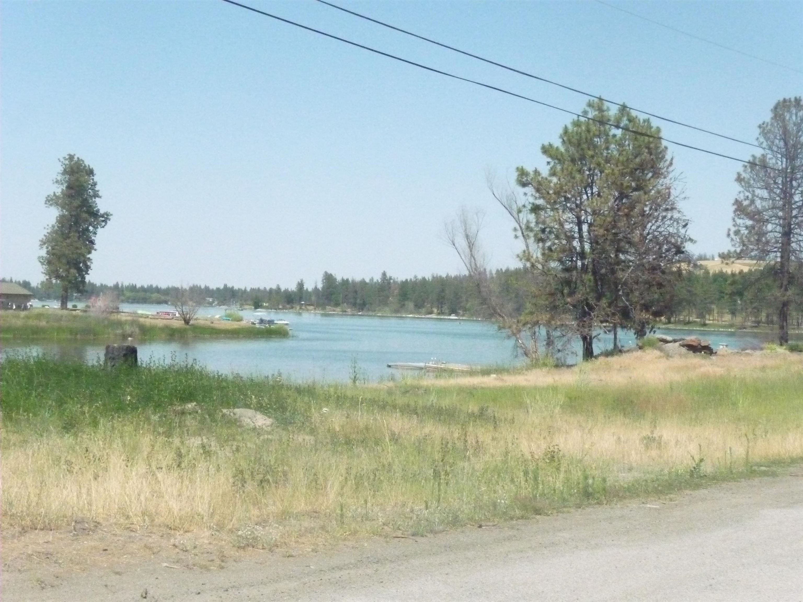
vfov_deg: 23.7
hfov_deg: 31.2
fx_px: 1438
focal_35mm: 62
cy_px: 301
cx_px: 402
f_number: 10
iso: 1600
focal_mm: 10.5
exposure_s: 1/2000
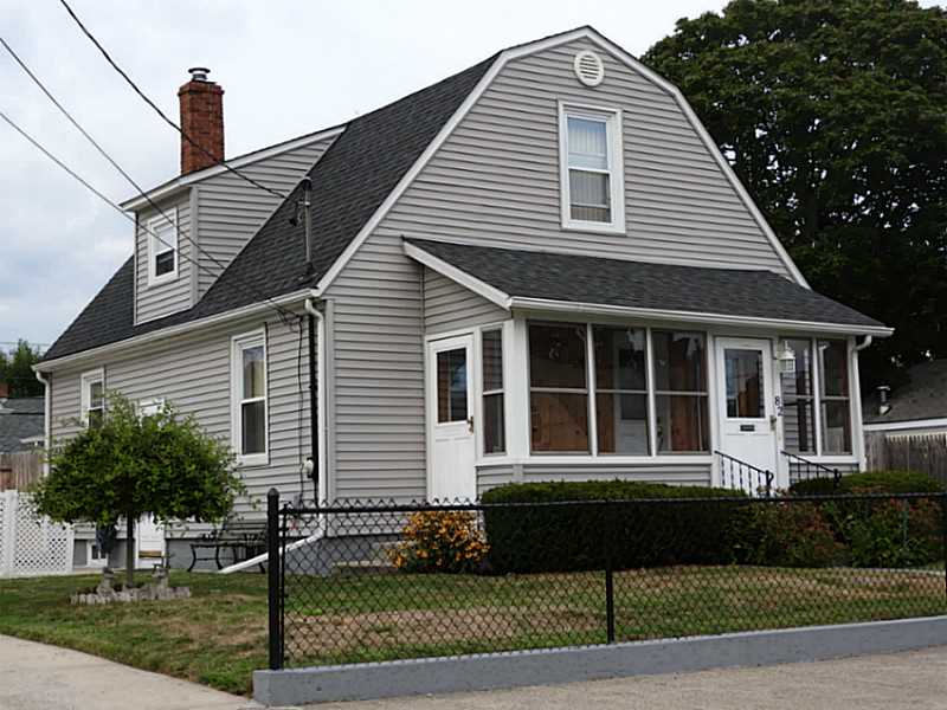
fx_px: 1641
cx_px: 474
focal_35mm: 60
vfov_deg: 24.4
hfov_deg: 32.2
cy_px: 355
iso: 100
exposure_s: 1/320
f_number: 4.2
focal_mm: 10.7
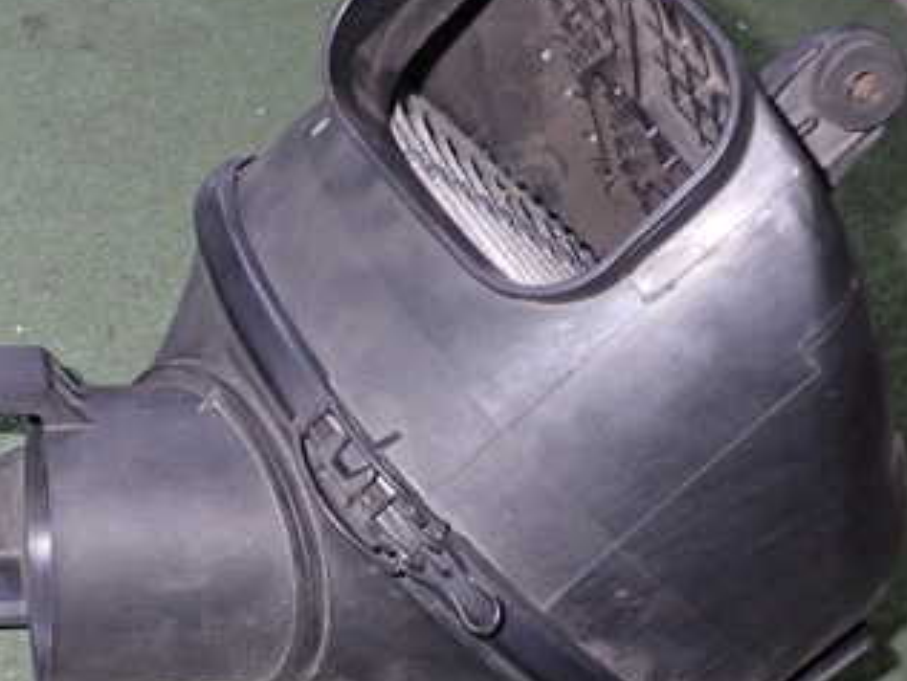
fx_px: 1494
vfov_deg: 25.5
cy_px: 443
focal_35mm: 57
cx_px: 281
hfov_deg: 33.4
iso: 400
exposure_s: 1/30
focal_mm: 5.4
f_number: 6.3
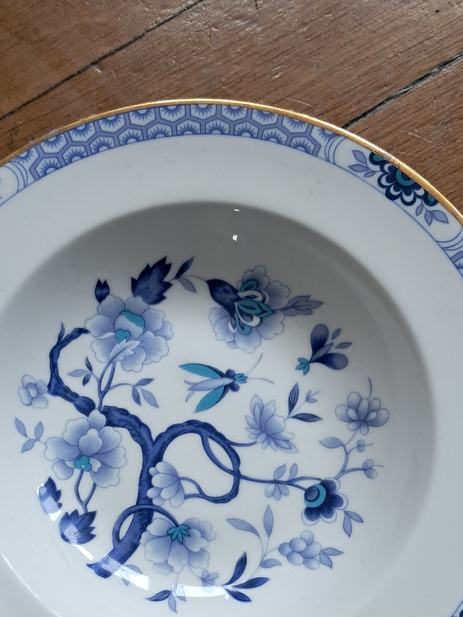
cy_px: 446
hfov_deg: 30.9
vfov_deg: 39.6
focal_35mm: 47
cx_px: 208
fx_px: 838
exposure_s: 1/60
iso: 250
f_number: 1.8
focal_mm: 4
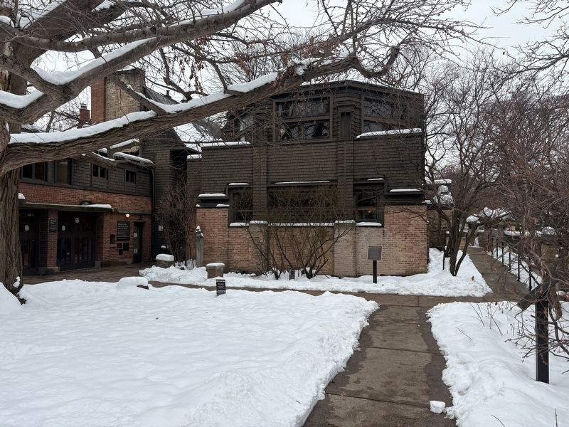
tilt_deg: +1.2
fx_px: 427
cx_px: 284
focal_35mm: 26
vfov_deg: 53.1
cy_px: 214
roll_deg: -0.4
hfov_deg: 67.3
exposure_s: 1/1451
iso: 50
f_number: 1.6
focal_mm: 5.96
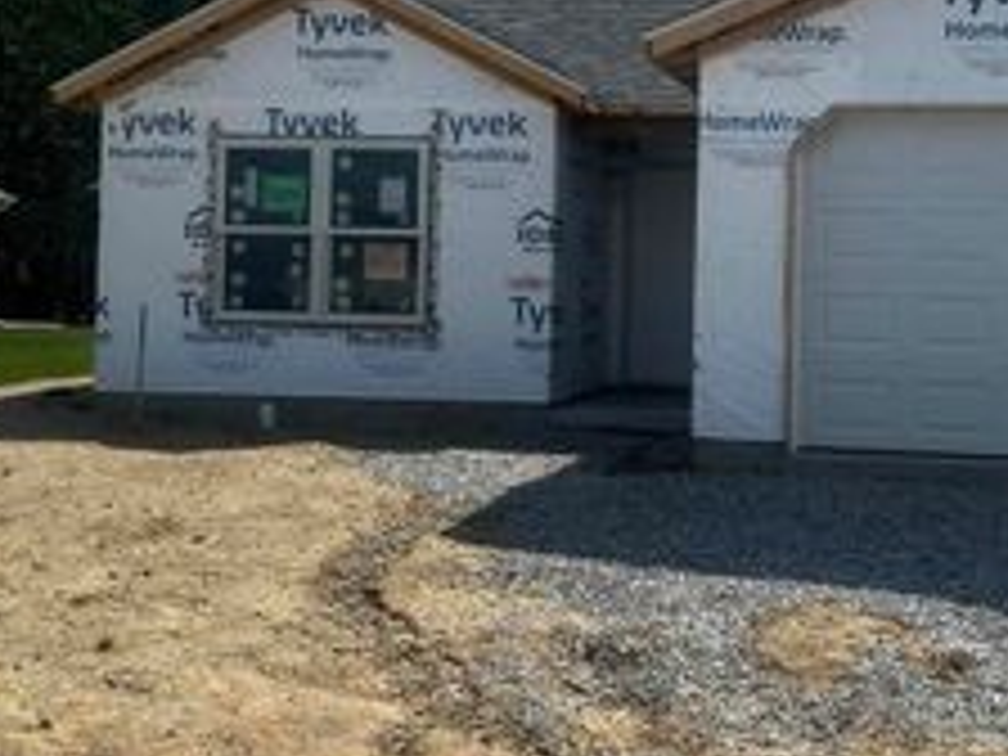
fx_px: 1689
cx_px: 662
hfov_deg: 33.0
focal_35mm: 58
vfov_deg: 25.1
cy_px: 241
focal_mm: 5.7
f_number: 1.5
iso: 50
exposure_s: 1/6211
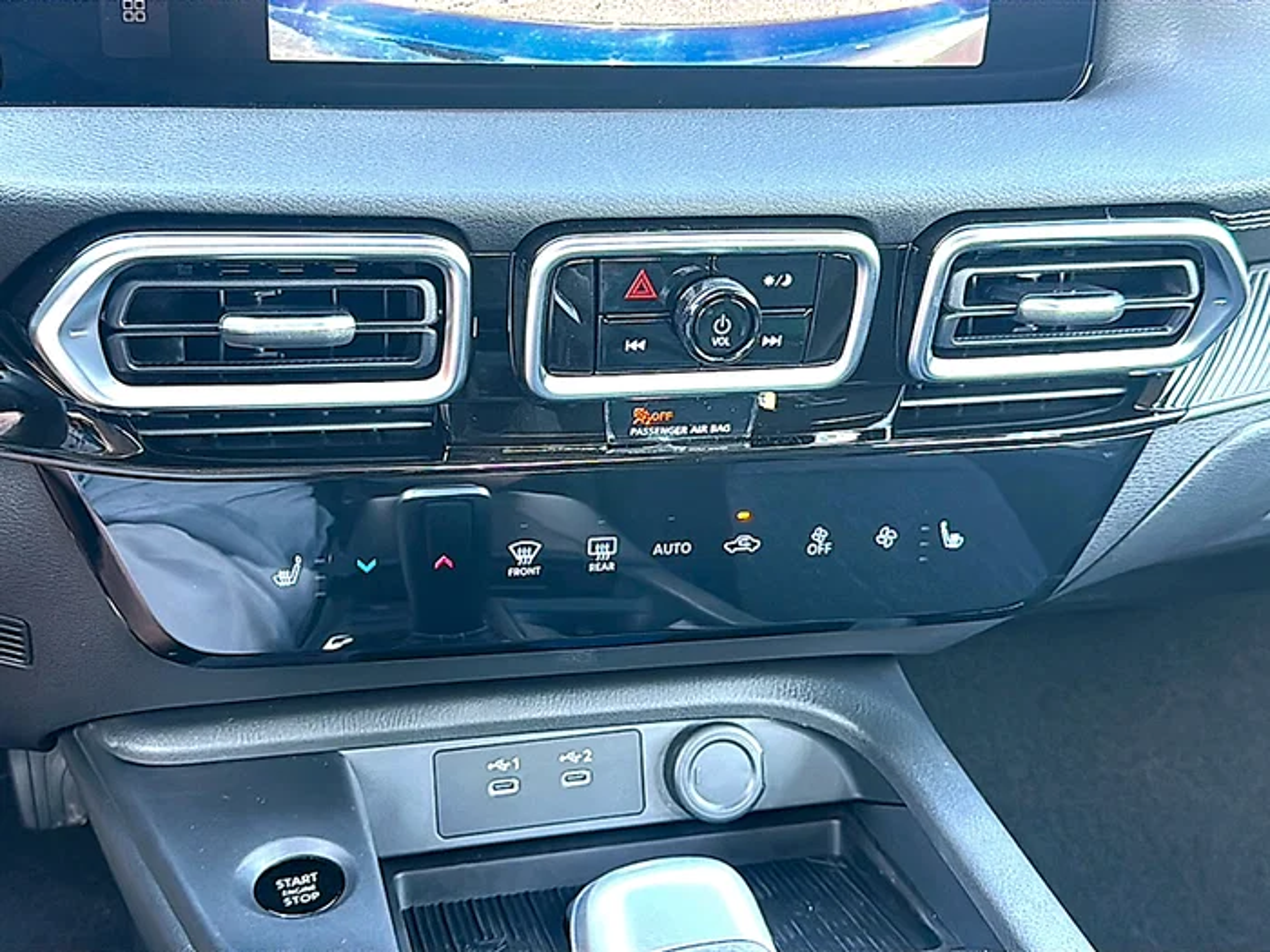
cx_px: 635
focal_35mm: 37
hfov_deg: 50.1
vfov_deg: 38.7
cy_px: 476
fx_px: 1357
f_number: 1.78
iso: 100
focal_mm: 6.86
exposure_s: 1/63
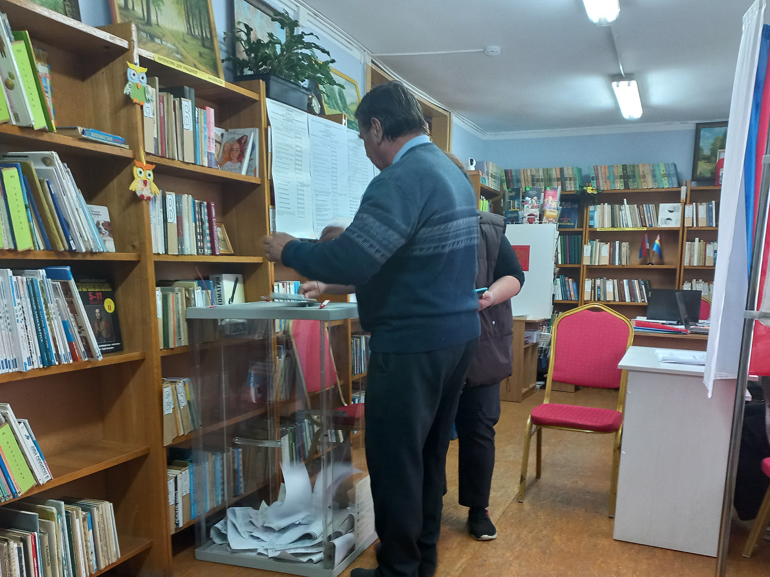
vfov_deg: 41.4
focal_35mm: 34
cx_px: 363
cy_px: 369
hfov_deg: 53.9
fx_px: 756
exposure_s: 1/33
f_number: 1.8
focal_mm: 4.6
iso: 250
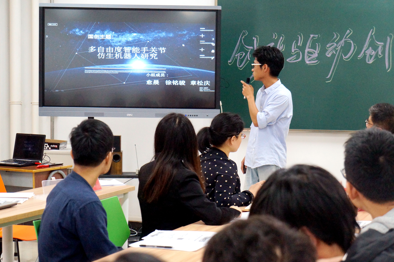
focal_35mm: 82
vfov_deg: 16.5
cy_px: 131
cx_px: 197
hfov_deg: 24.6
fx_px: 902
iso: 2500
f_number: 5.6
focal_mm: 55
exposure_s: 1/160
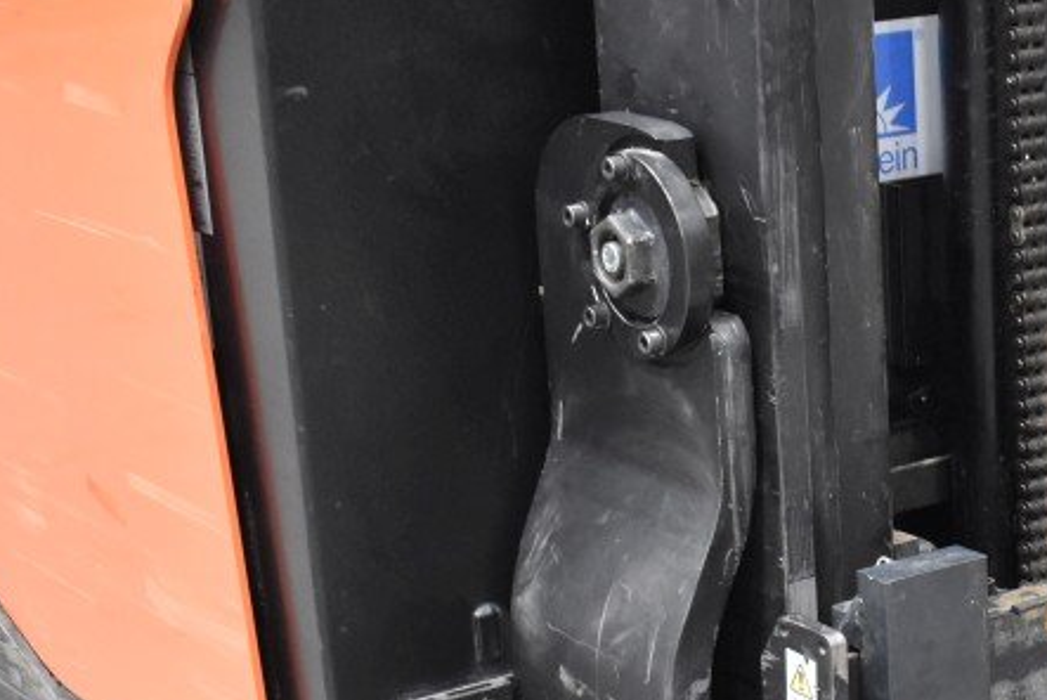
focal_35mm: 93
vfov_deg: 14.4
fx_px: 2717
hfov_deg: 20.8
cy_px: 700
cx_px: 1132
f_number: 5
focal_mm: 23
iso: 1600
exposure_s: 1/20
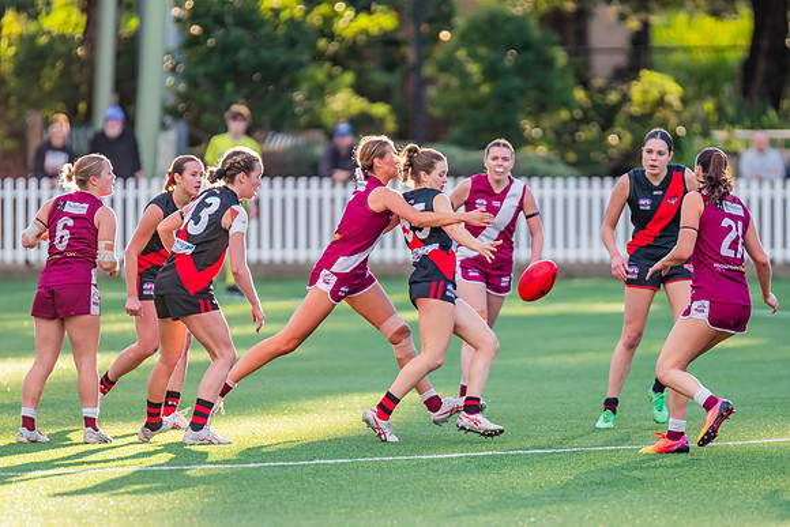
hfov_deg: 3.8
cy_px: 330
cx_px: 448
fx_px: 11858
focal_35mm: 540
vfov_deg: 2.5
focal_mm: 420
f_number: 4.5
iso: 800
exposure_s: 1/800
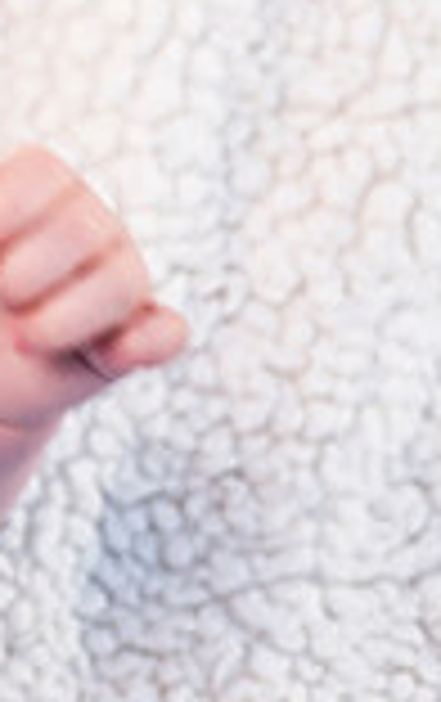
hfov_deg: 6.5
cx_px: -806
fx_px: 3621
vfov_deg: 10.9
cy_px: -119
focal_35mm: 189
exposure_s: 1/320
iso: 100
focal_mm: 50
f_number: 2.8
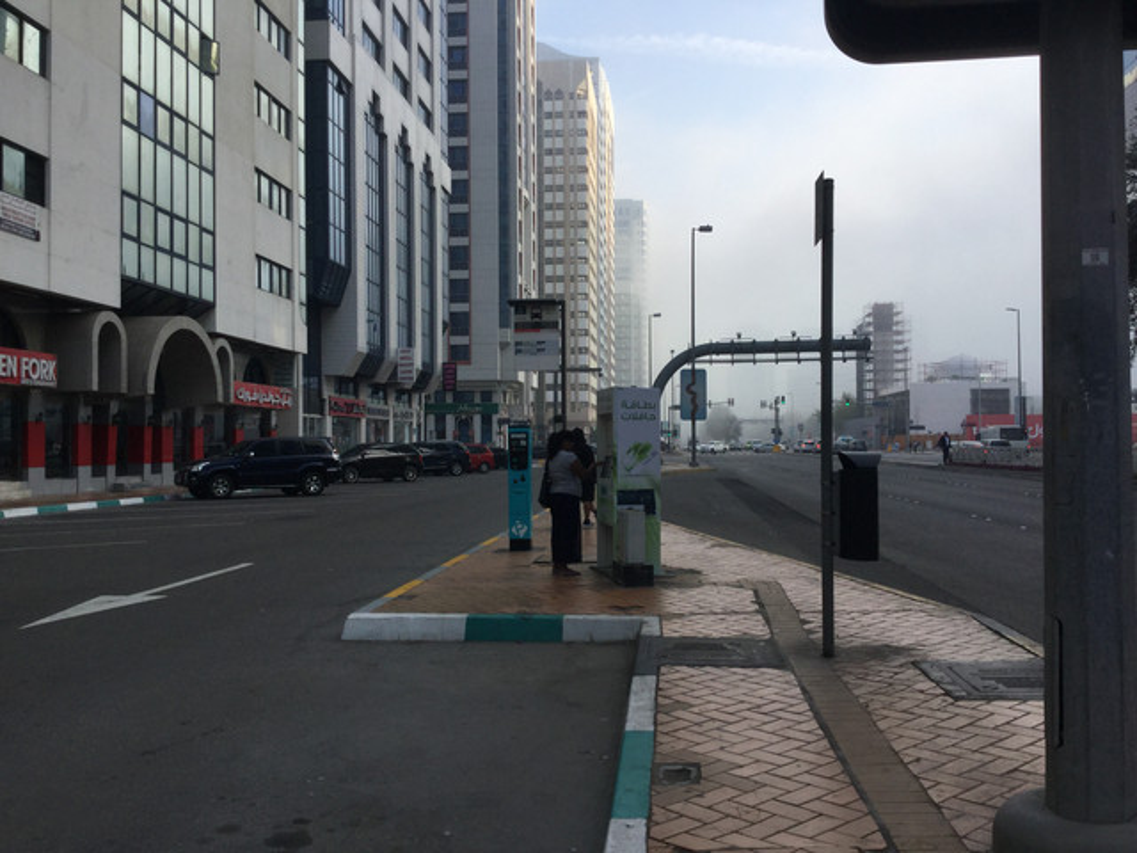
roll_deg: -1.4
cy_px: 426
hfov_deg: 58.4
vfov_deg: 45.4
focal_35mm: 31
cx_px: 568
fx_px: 1018
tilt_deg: +0.9
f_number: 2.4
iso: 25
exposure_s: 1/747
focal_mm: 3.3
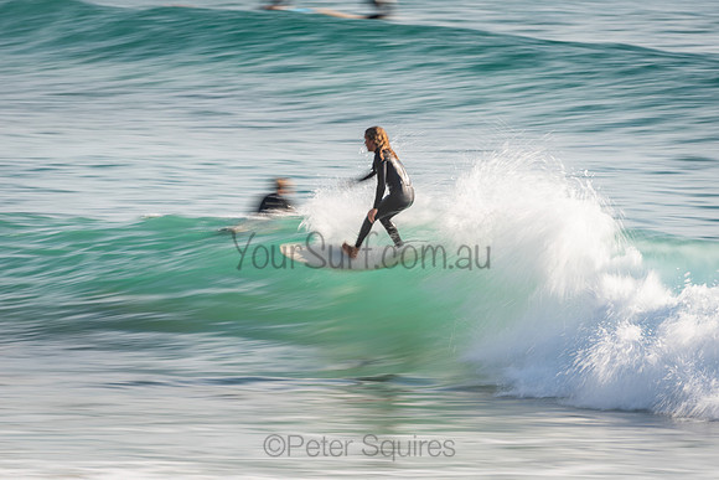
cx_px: 360
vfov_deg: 2.8
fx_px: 9988
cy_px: 240
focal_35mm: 500
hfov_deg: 4.1
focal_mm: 500
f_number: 11
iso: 31
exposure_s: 1/20
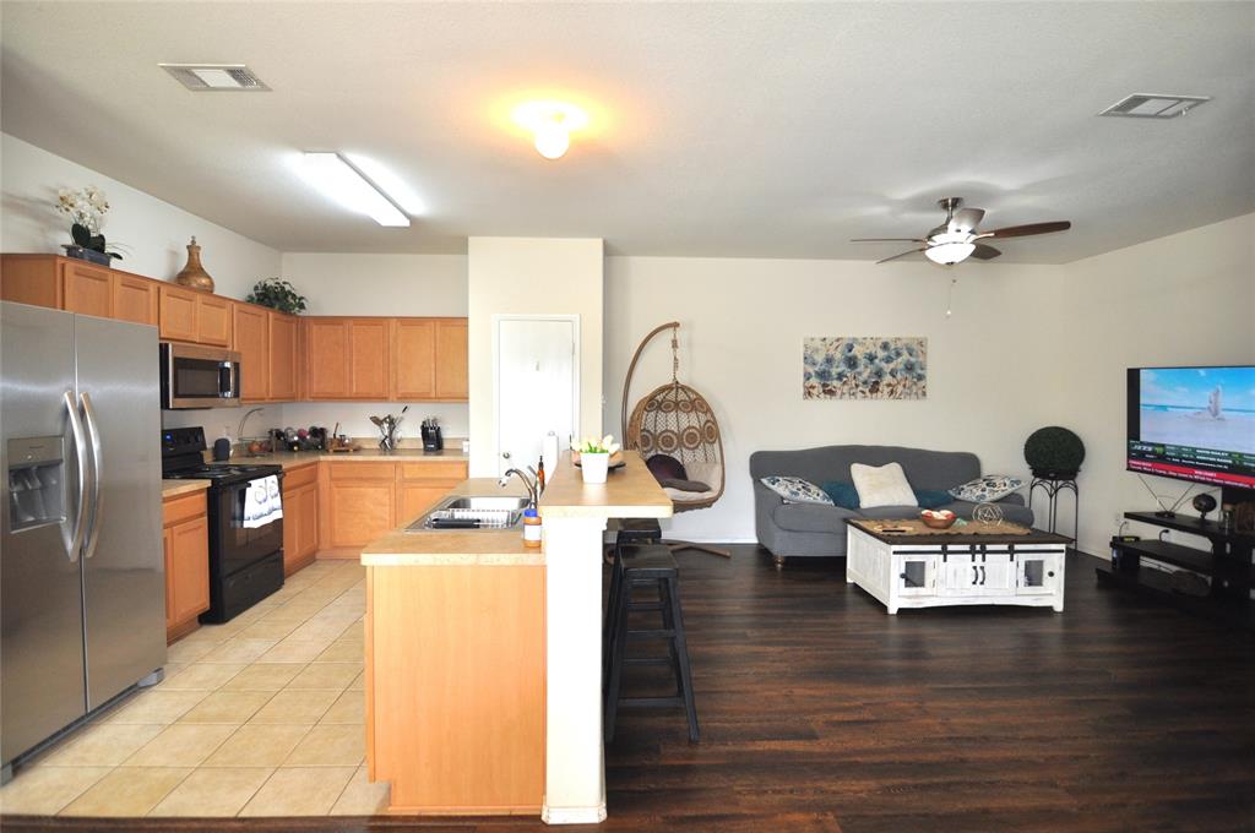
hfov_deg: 92.5
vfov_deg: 69.5
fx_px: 601
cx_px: 628
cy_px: 416
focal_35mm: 17
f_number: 2.8
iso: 500
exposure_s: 1/125
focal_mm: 11.5
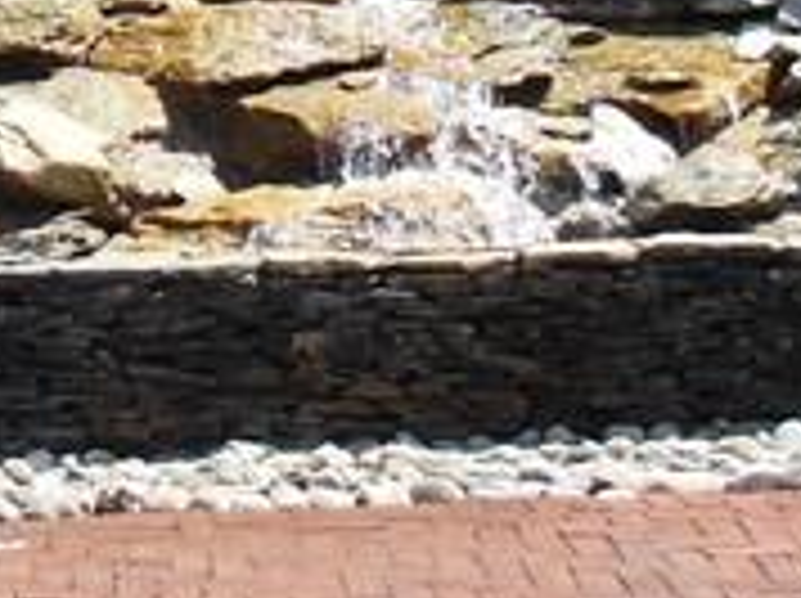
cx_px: -324
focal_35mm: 167
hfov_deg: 11.5
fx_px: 3859
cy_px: -423
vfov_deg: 8.6
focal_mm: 5.2
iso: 125
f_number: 3.7
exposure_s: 1/640
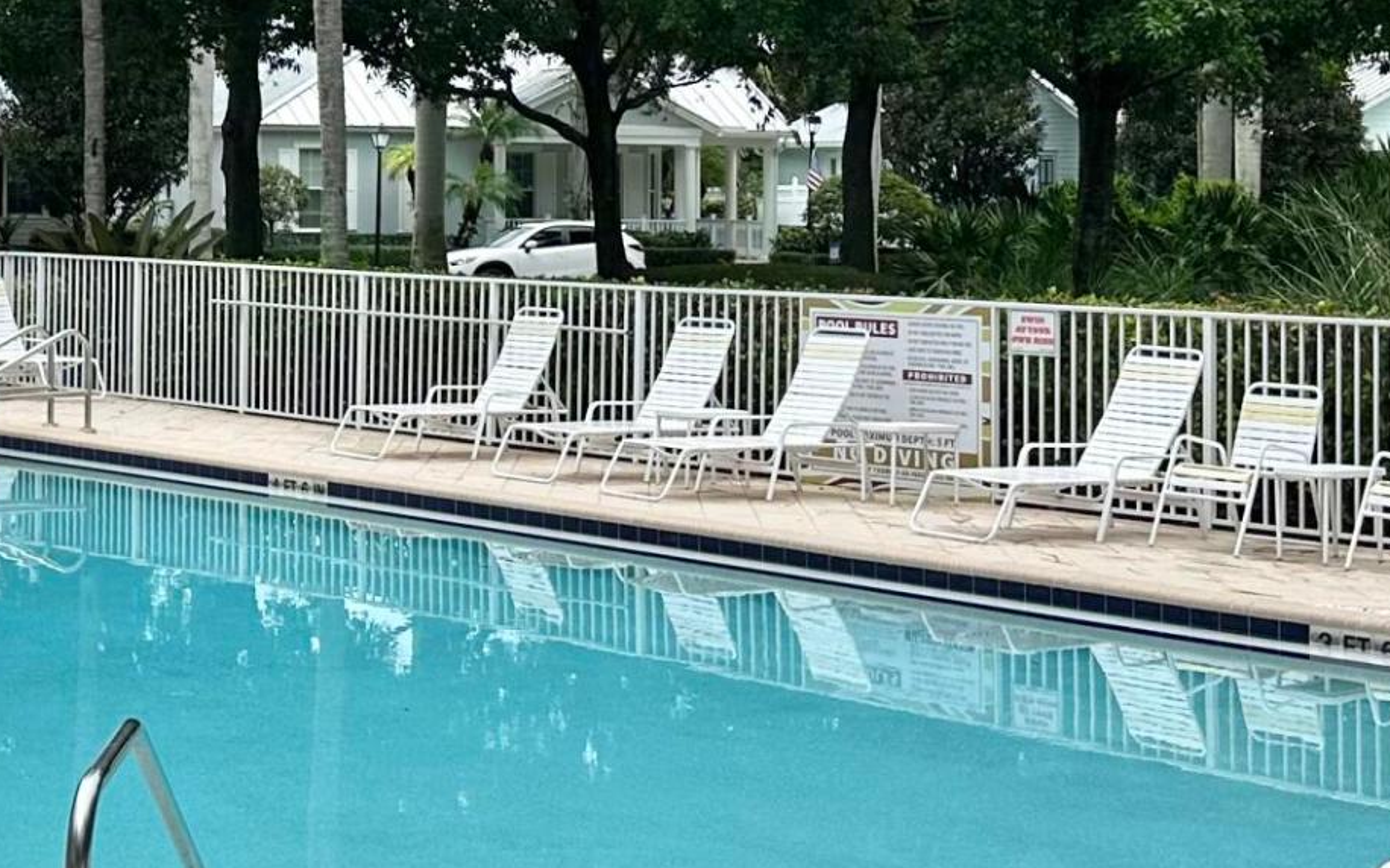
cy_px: 83
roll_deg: -0.6
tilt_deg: +0.1
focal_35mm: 80
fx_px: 3030
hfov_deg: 24.9
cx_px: 77
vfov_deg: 16.1
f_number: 1.78
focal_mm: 6.86
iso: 80
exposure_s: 1/1916
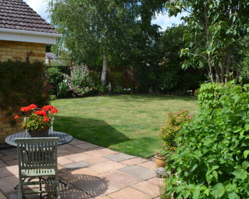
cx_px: 103
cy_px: 103
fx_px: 310
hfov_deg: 43.6
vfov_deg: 35.7
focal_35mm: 42
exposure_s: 1/200
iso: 100
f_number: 7.1
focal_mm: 24
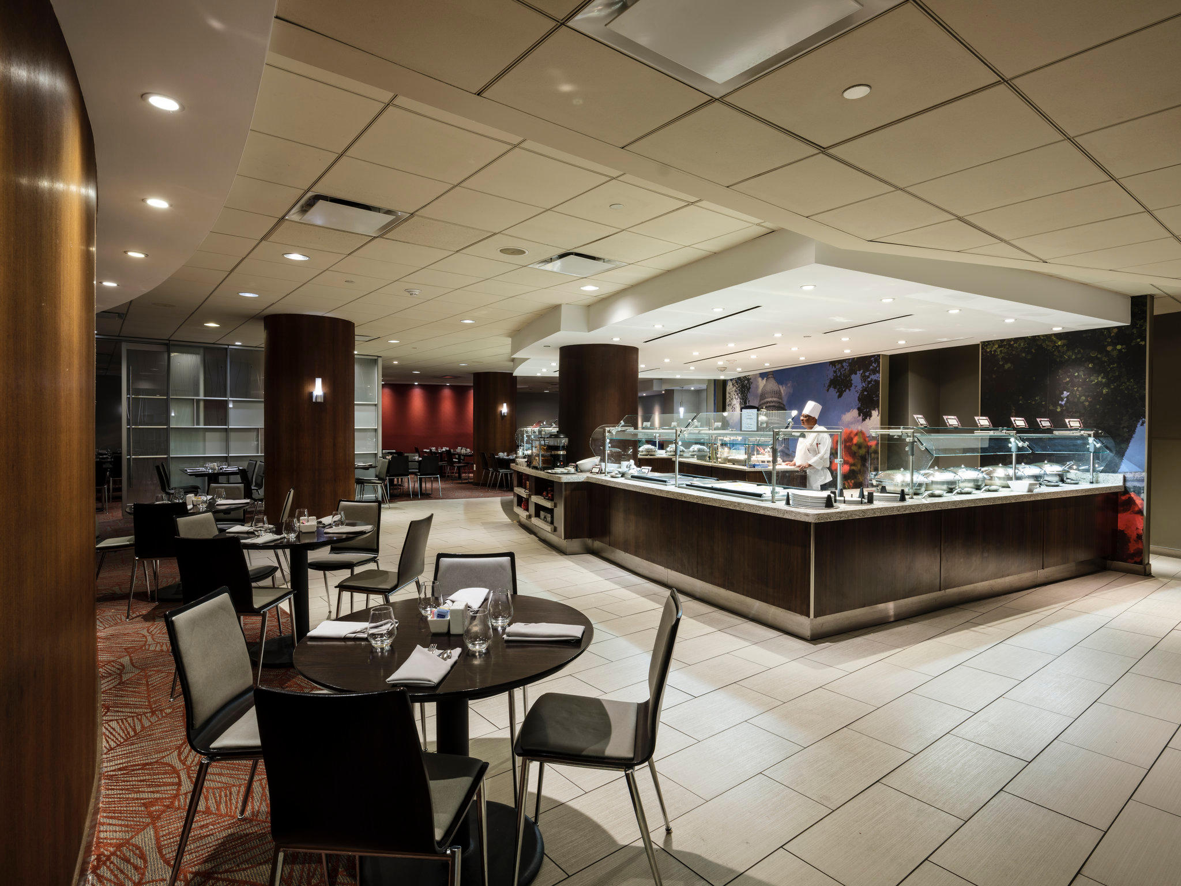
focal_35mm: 18
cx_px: 590
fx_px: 614
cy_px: 443
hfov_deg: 87.8
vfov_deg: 71.6
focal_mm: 23
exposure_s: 6.5
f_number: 18
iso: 100
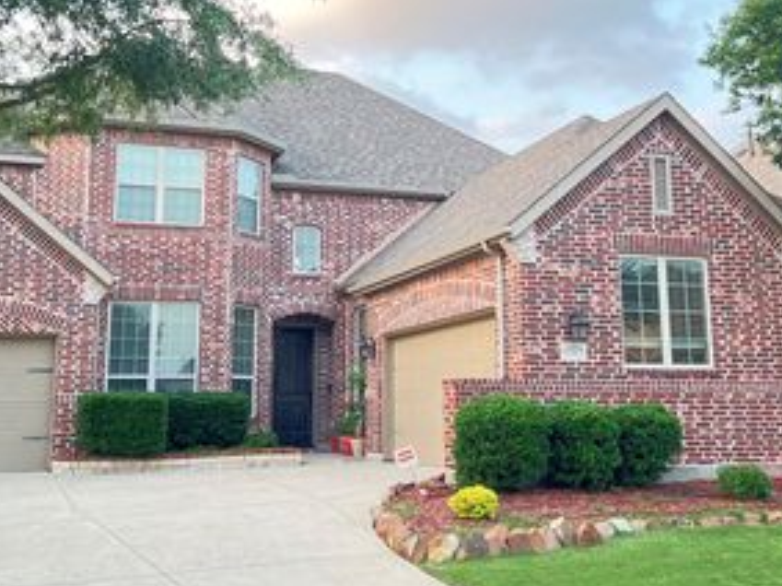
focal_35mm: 46
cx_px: 403
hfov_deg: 41.2
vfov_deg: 31.3
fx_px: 1039
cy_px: 203
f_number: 1.5
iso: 125
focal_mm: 5.7
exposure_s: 1/102
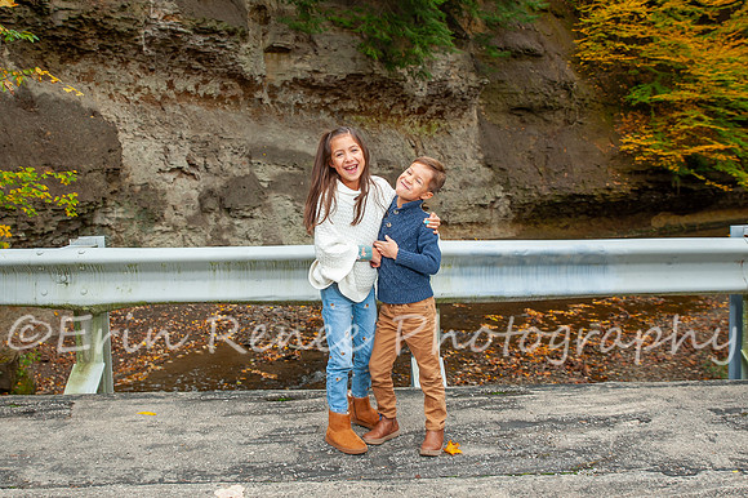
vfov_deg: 33.6
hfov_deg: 48.8
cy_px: 232
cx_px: 358
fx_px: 823
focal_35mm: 40
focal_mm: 32
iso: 400
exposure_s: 1/160
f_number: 5
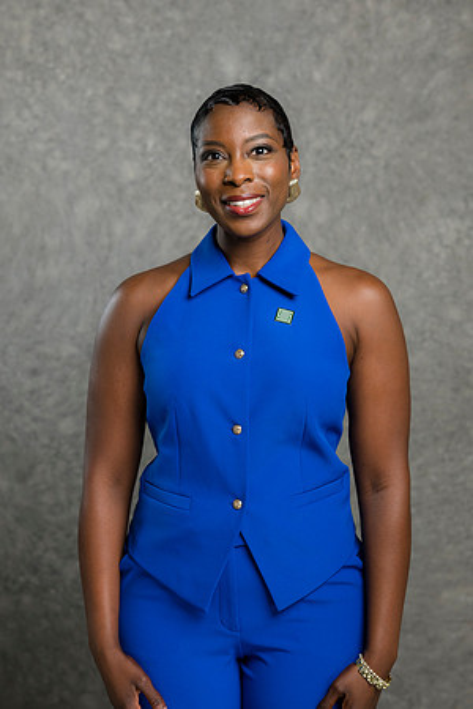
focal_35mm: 85
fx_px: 1675
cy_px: 354
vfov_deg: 23.9
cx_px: 236
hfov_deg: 16.1
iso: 125
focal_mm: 85
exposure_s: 1/200
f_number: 5
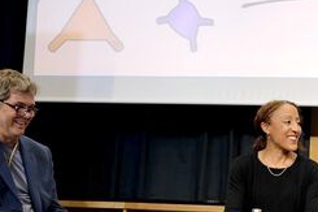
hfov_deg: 20.1
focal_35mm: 100
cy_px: 175
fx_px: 883
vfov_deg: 13.6
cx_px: 278
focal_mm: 23
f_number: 2
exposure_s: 1/125
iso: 400
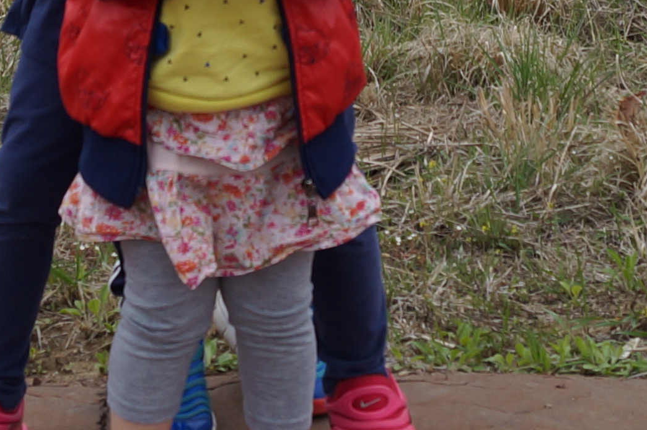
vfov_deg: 10.3
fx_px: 2280
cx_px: 208
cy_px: -284
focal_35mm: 127
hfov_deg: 16.1
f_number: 5.6
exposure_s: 1/125
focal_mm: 18
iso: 100
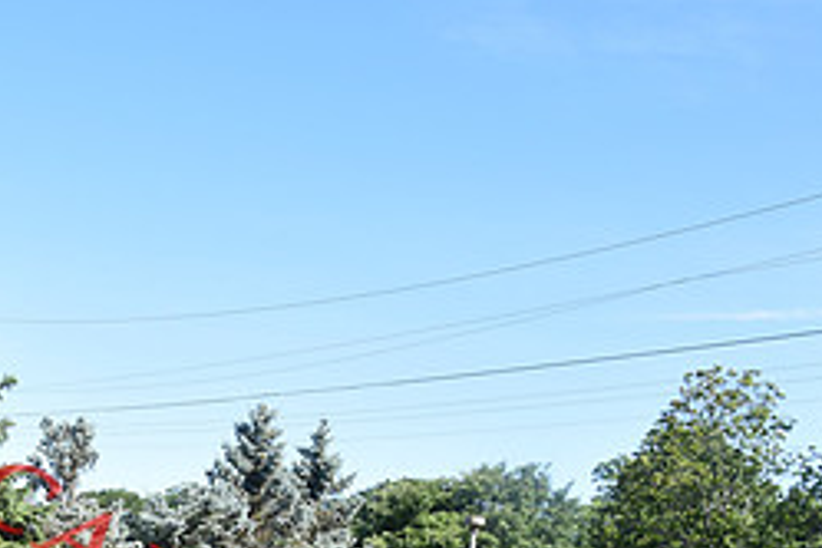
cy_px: 599
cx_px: 188
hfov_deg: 31.2
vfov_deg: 20.6
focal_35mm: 63
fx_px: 1438
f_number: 8
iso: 220
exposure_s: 1/250
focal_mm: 18
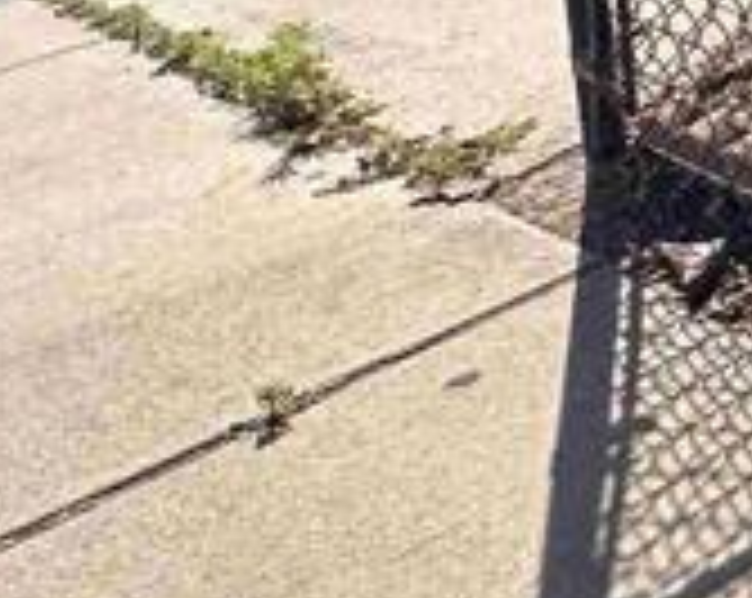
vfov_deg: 14.9
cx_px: 2098
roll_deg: +1.3
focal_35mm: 84
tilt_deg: -8.3
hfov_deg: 12.5
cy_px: -594
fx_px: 1866
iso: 40
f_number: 2.2
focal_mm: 2.22
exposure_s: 1/698
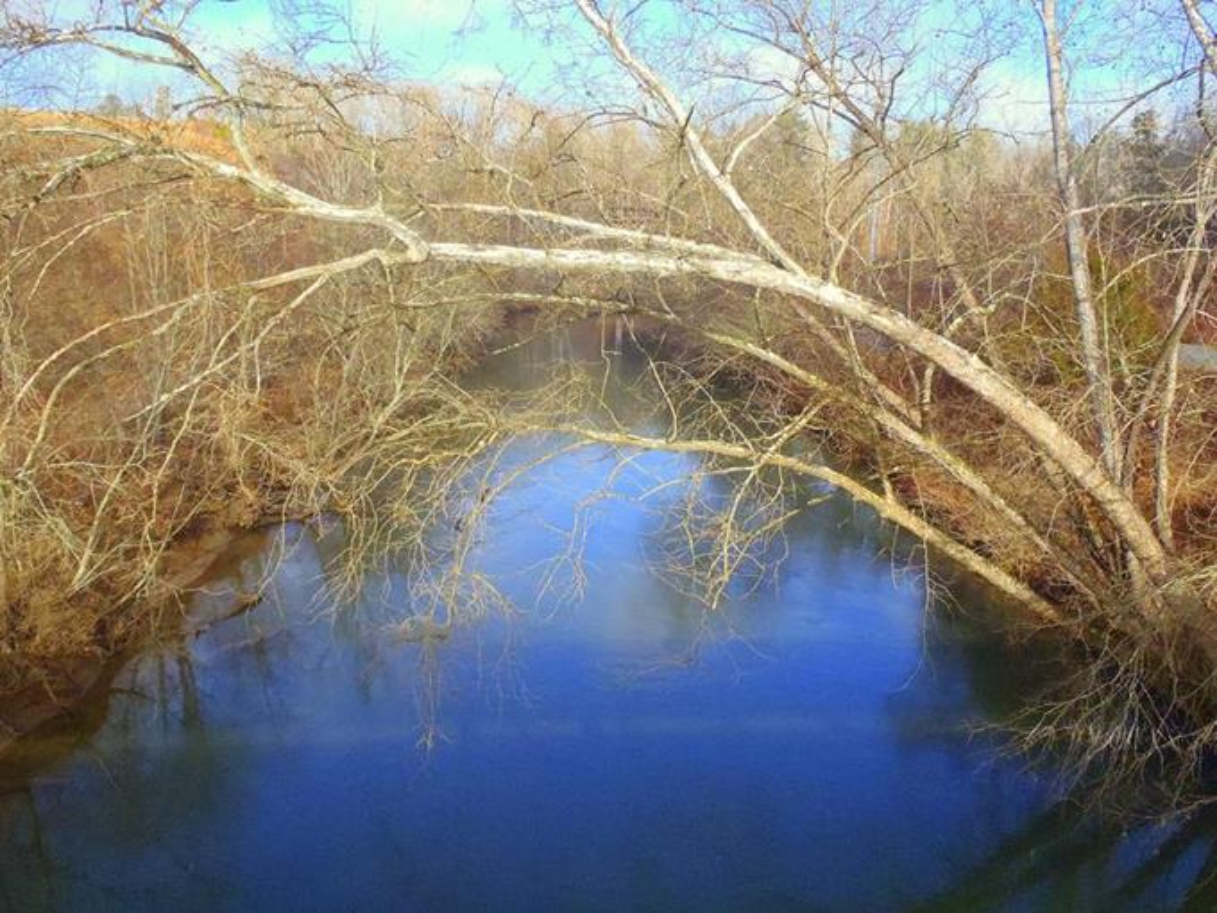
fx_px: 984
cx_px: 608
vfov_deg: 49.7
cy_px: 456
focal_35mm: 28
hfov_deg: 63.4
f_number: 10
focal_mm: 5
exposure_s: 1/125
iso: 400
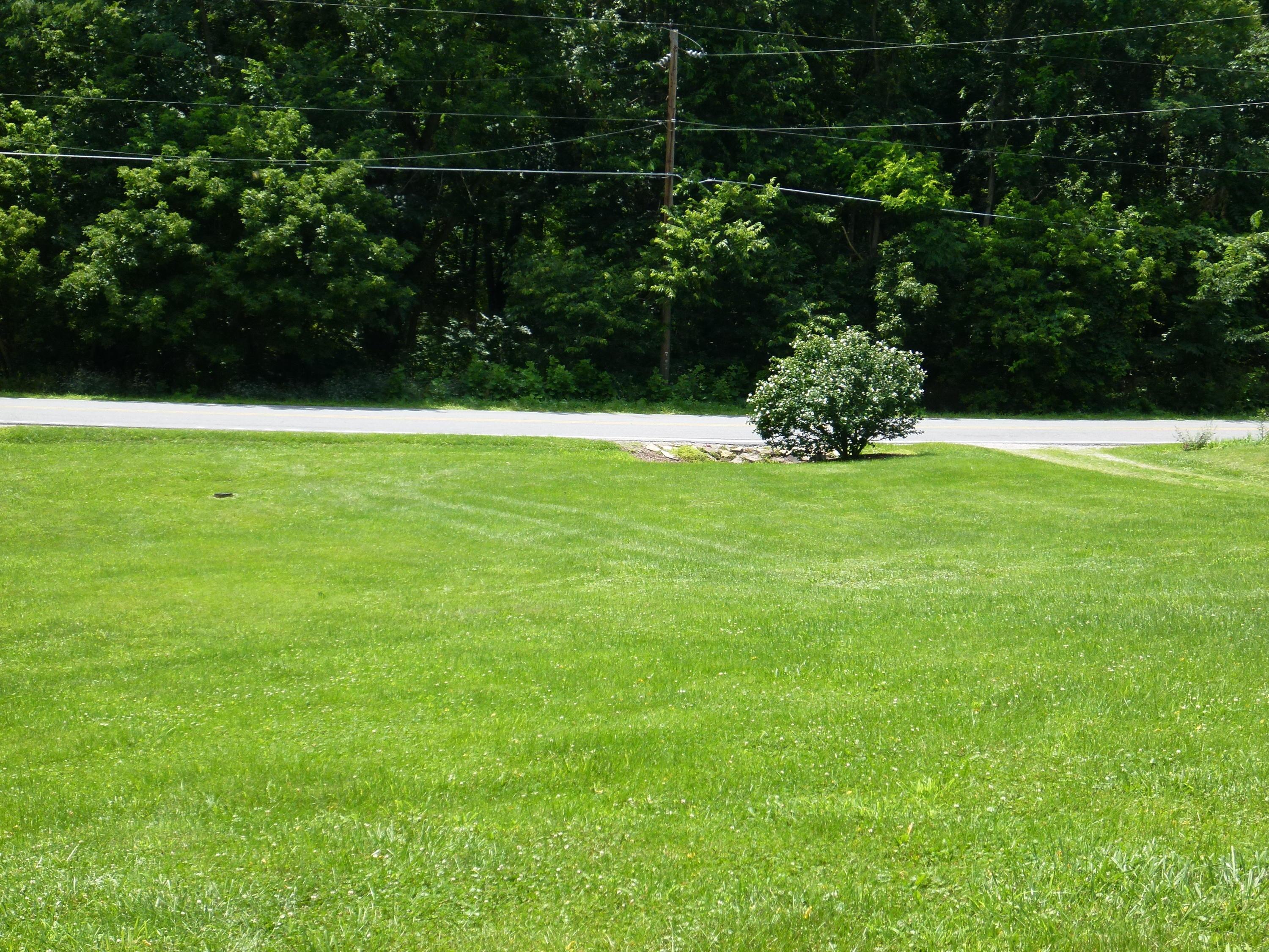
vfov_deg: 27.0
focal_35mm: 54
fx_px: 1980
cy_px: 476
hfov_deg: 35.5
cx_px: 634
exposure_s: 1/400
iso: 100
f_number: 4.5
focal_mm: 9.7
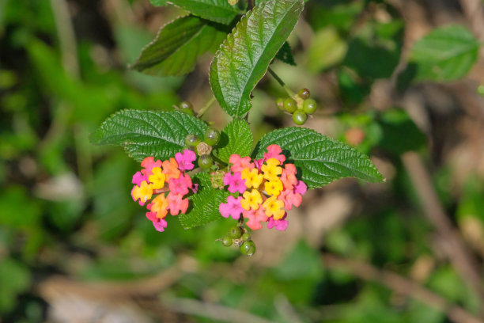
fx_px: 1613
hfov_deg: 17.1
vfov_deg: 11.4
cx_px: 242
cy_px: 162
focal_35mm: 120
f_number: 11
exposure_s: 1/4400
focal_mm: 80
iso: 6400
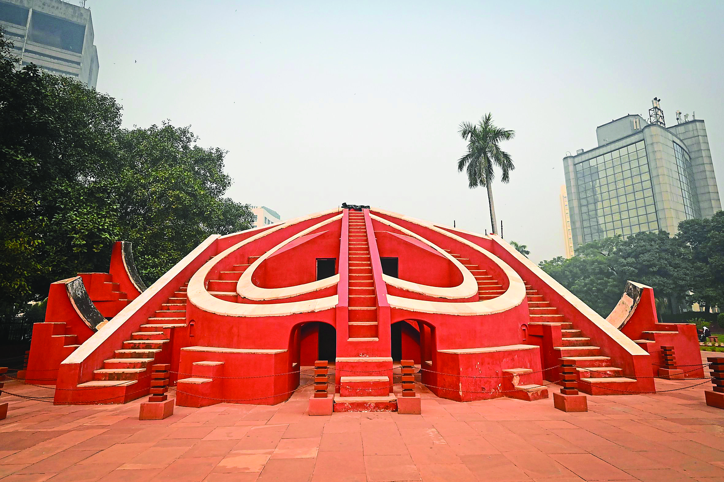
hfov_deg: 86.9
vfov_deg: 64.5
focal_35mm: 19
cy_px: 241
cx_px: 362
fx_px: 382
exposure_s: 1/6400
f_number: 5.6
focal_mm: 19
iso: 2500
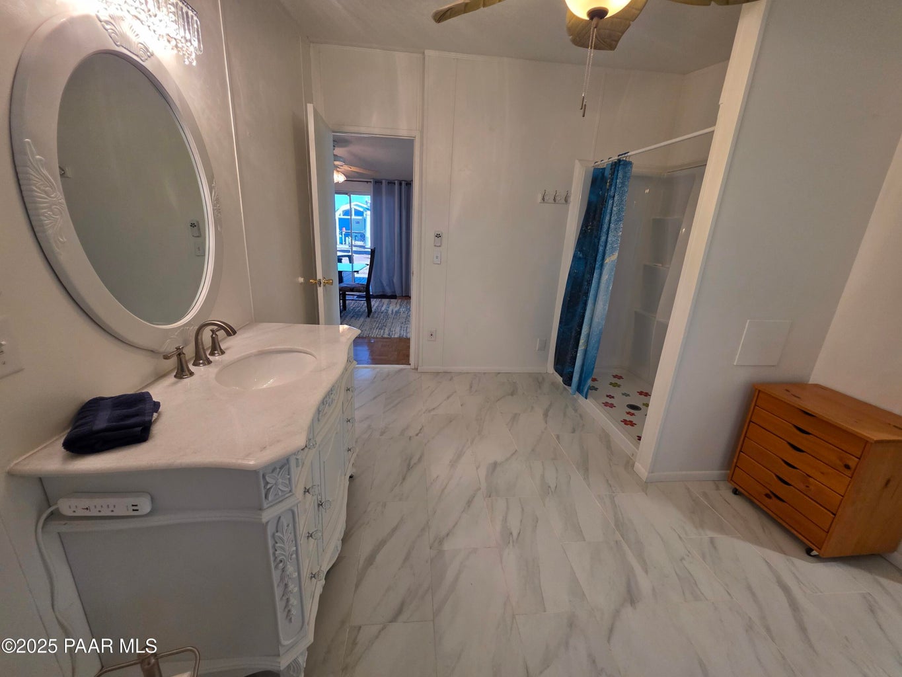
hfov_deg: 106.2
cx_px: 451
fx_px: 339
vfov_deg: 89.9
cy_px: 338
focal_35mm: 13
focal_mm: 2.2
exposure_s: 1/120
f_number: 1.9
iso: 250
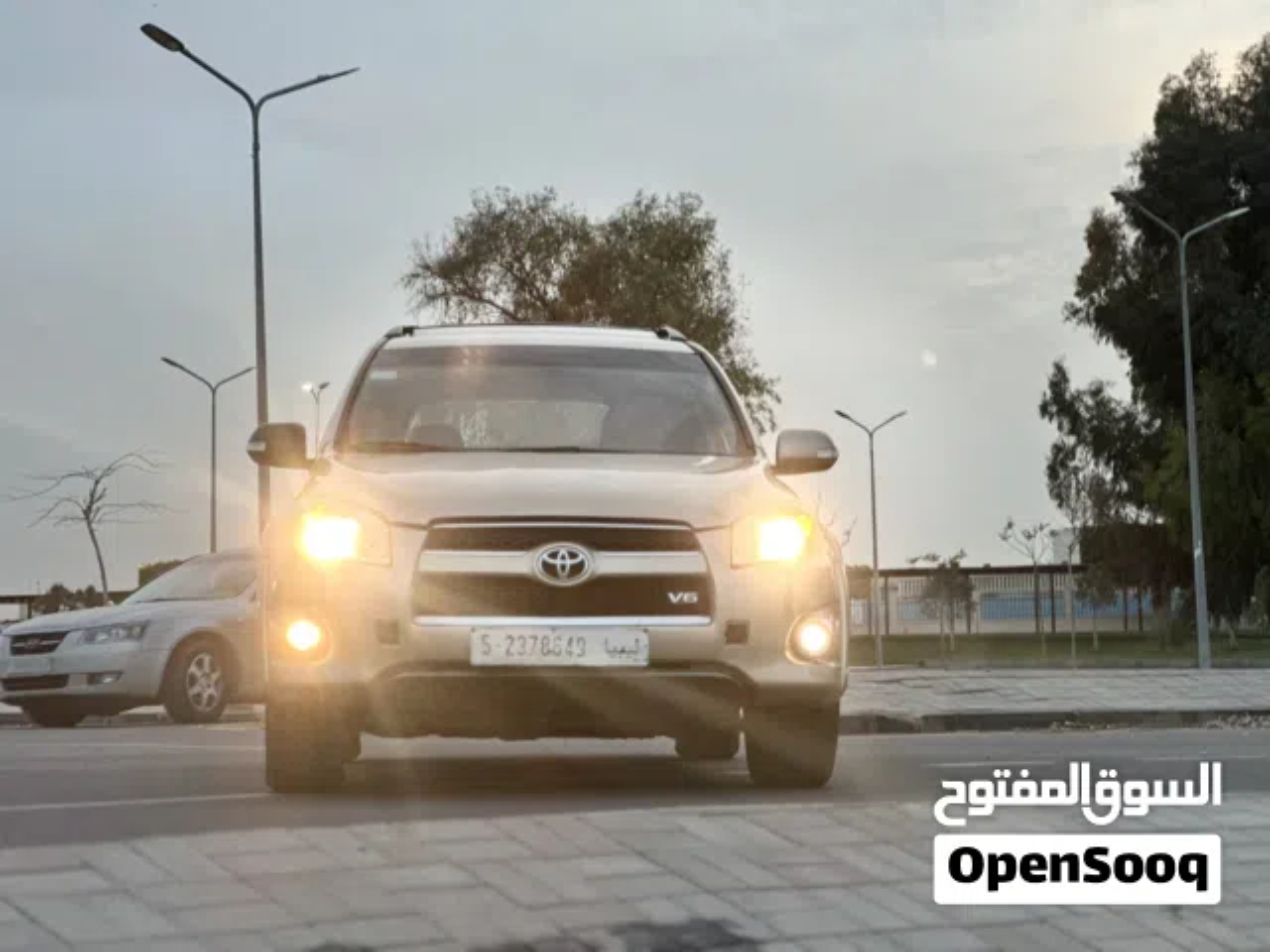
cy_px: 476
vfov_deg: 19.1
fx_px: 2825
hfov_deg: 25.3
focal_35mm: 77
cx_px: 635
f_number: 2.8
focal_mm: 9
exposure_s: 1/121
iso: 125
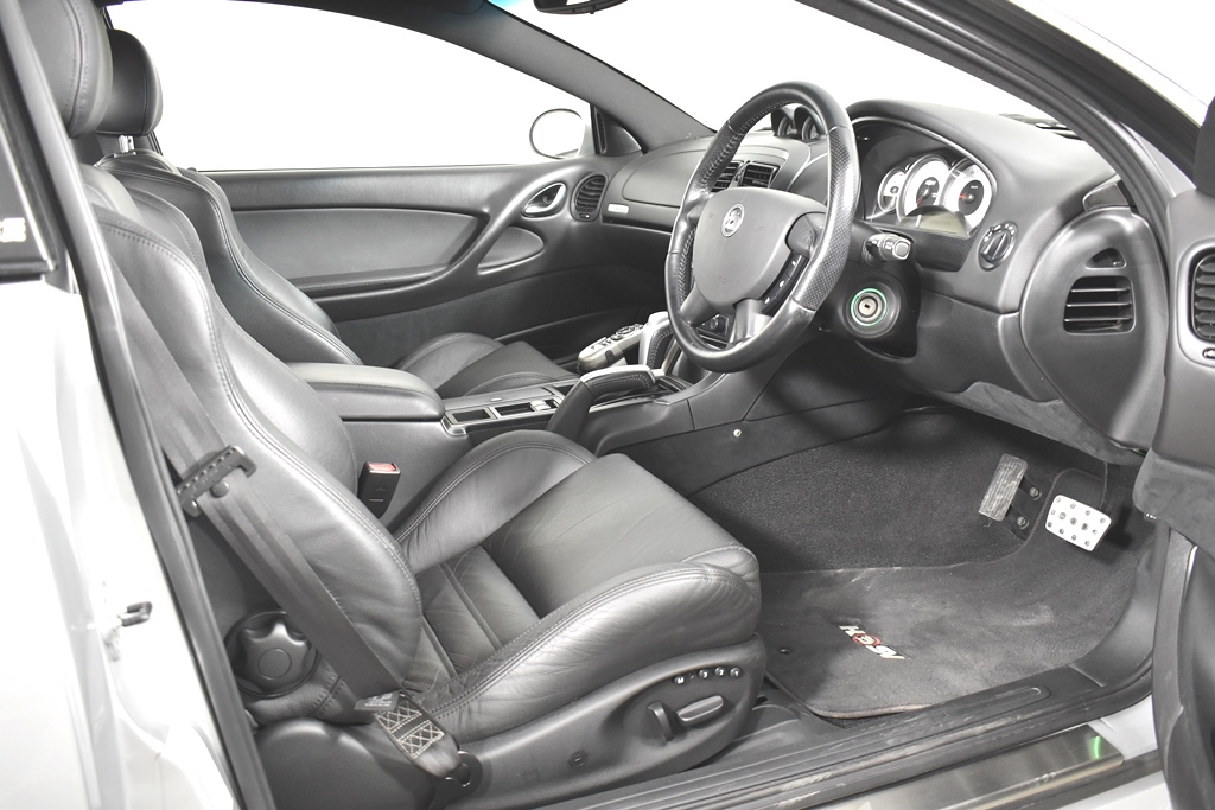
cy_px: 405
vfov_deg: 41.7
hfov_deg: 59.5
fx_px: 1063
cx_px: 608
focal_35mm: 32
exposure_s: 1/60
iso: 1600
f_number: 4
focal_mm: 21
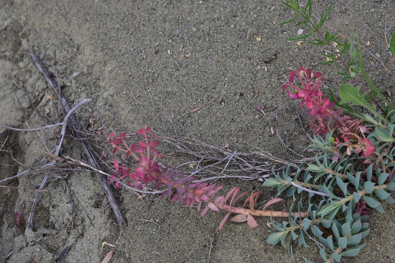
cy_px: 164
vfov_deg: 20.0
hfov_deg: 29.5
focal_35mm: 68
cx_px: 249
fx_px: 746
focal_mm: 50
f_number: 9
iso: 250
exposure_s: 1/125
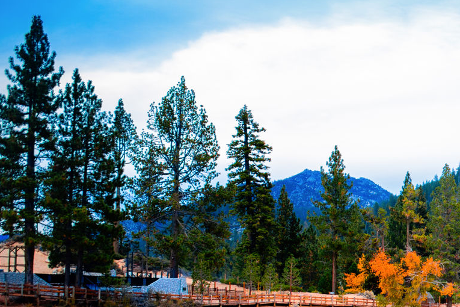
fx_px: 958
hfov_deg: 24.4
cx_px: 557
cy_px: 260
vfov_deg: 18.0
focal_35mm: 75
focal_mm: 28
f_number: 3.5
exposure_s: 1/15
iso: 100
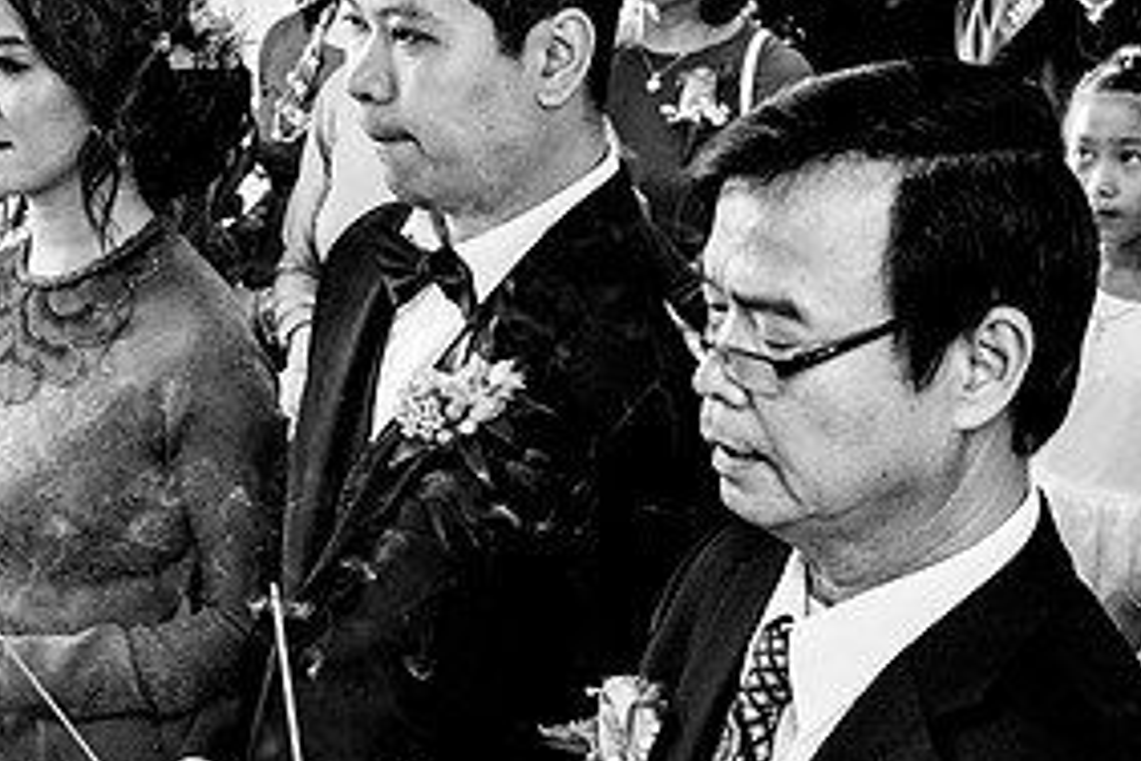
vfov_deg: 13.0
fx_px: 3328
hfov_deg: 19.0
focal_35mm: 105
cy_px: 366
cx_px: 24
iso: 1600
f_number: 4
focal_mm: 34
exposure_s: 1/160
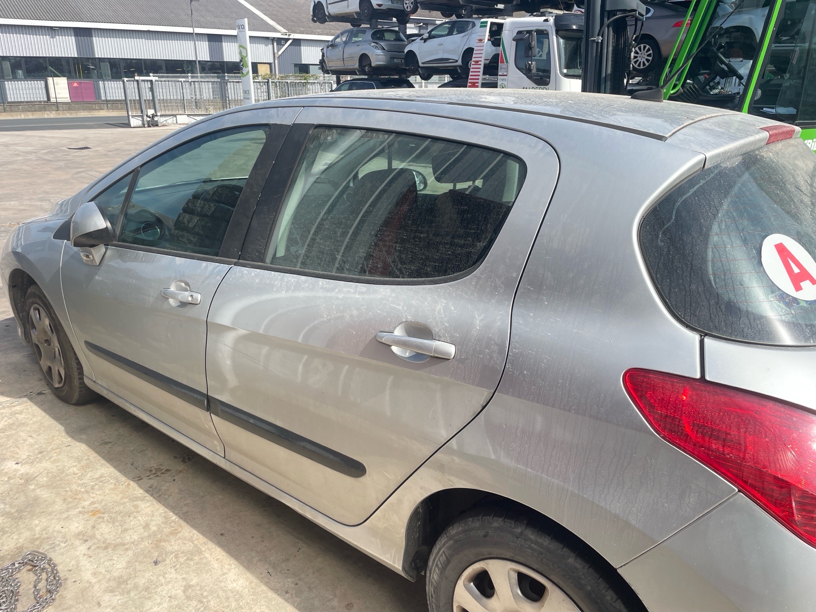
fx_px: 613
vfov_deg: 53.1
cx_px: 408
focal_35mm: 26
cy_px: 306
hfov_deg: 67.3
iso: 32
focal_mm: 4.2
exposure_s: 1/1208
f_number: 1.6
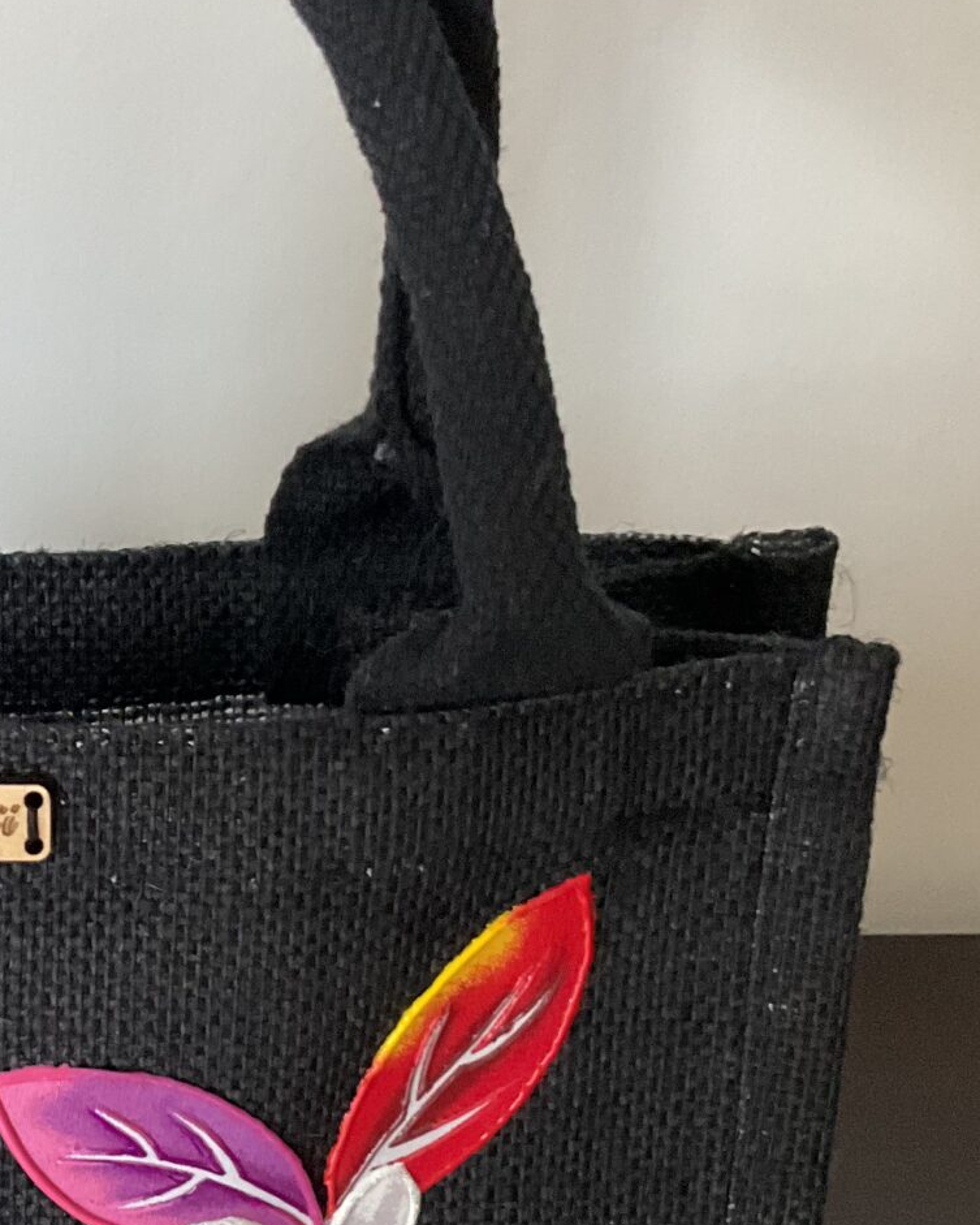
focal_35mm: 77
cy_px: 837
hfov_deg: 19.2
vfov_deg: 24.6
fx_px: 2791
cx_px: -72
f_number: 1.8
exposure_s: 1/60
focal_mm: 3
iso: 160
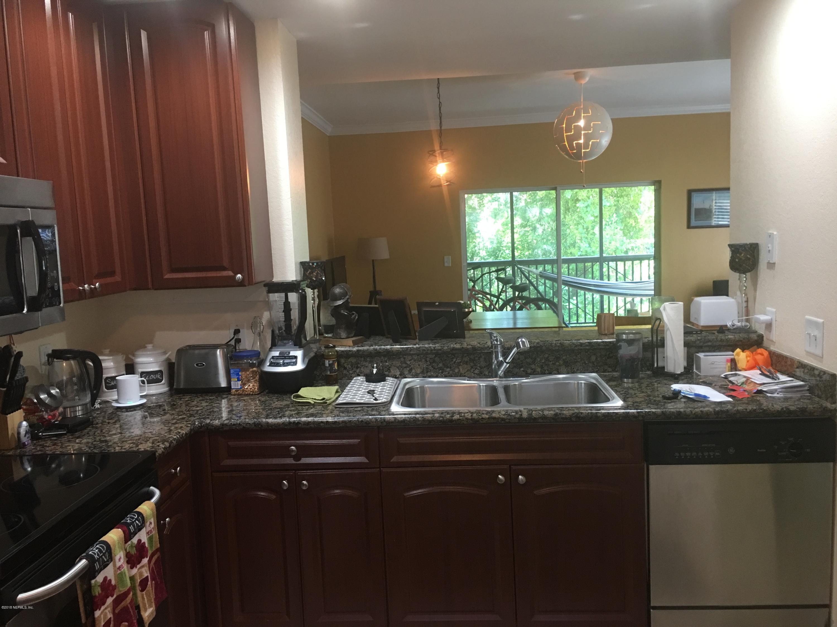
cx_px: 418
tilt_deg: -4.9
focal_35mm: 29
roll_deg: +1.9
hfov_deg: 61.7
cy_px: 314
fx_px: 701
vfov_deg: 48.2
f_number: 2.2
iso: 80
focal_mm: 4.15
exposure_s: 1/15
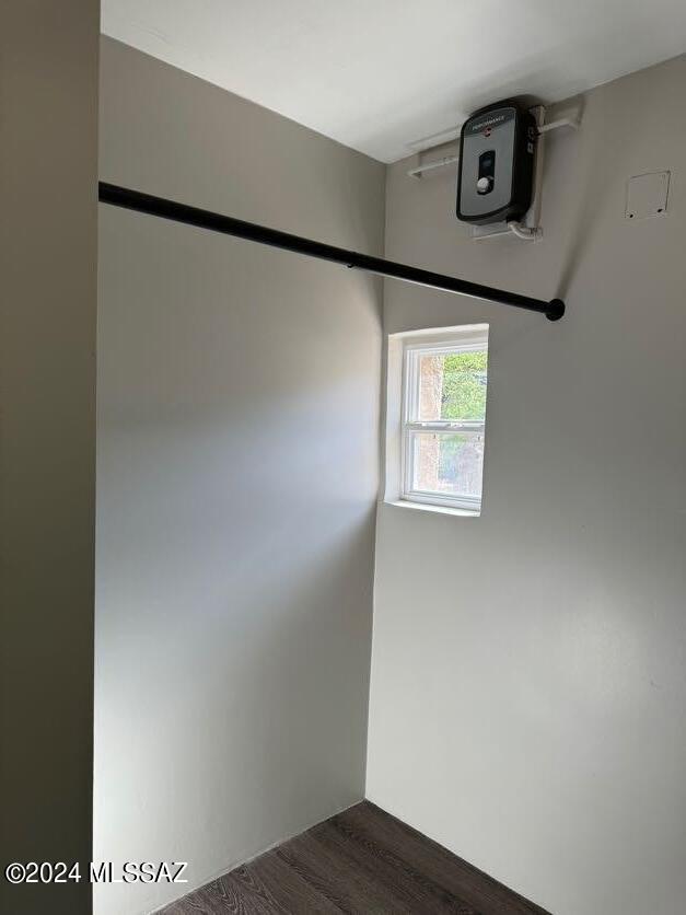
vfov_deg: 71.6
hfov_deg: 56.8
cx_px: 343
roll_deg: -1.6
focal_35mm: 24
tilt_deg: -1.8
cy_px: 458
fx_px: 634
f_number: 1.78
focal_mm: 6.76
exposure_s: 1/204
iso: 64
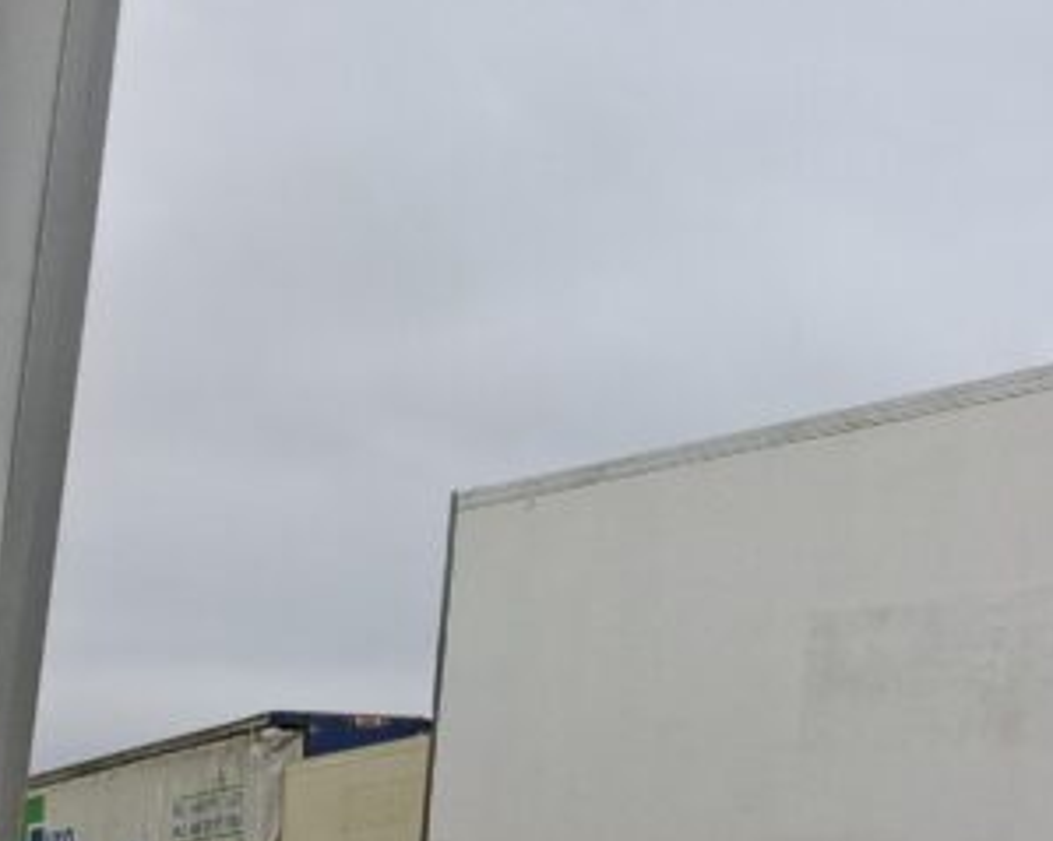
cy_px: 655
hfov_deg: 19.9
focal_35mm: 77
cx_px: 1747
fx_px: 2399
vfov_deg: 19.7
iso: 50
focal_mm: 5.54
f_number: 1.8
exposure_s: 1/260
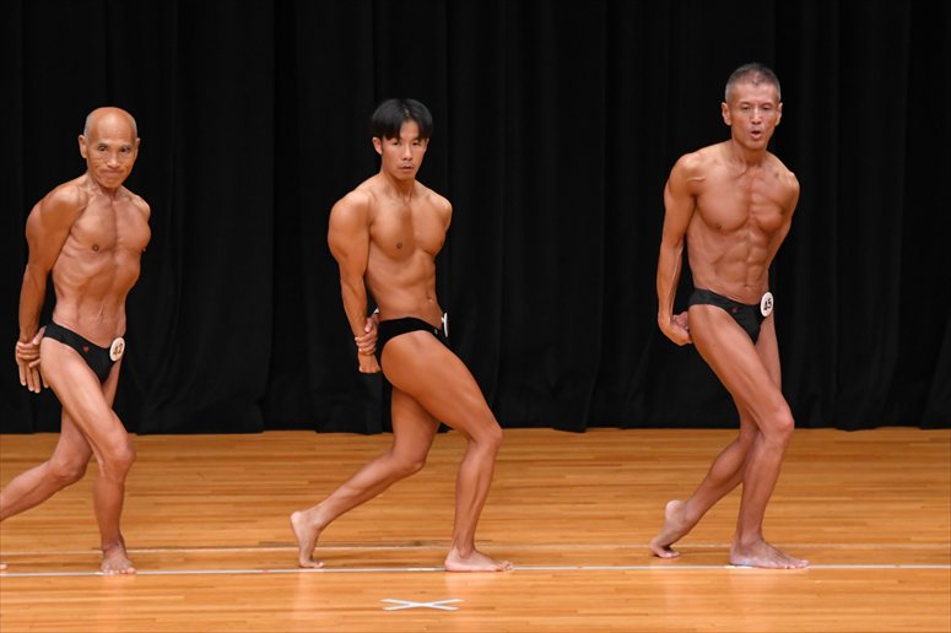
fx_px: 7525
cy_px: 316
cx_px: 476
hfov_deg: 7.2
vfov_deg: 4.8
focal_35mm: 285
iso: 3200
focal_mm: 190
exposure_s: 1/400
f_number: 5.6
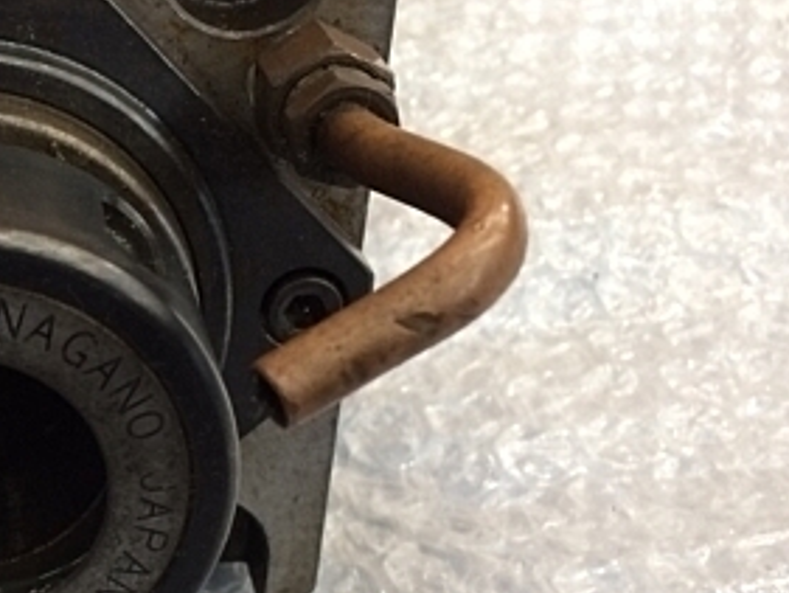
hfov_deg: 27.2
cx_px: -53
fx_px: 1505
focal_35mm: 66
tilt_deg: -46.5
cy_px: 455
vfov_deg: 22.0
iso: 100
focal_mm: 4.15
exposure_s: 1/30
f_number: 2.2
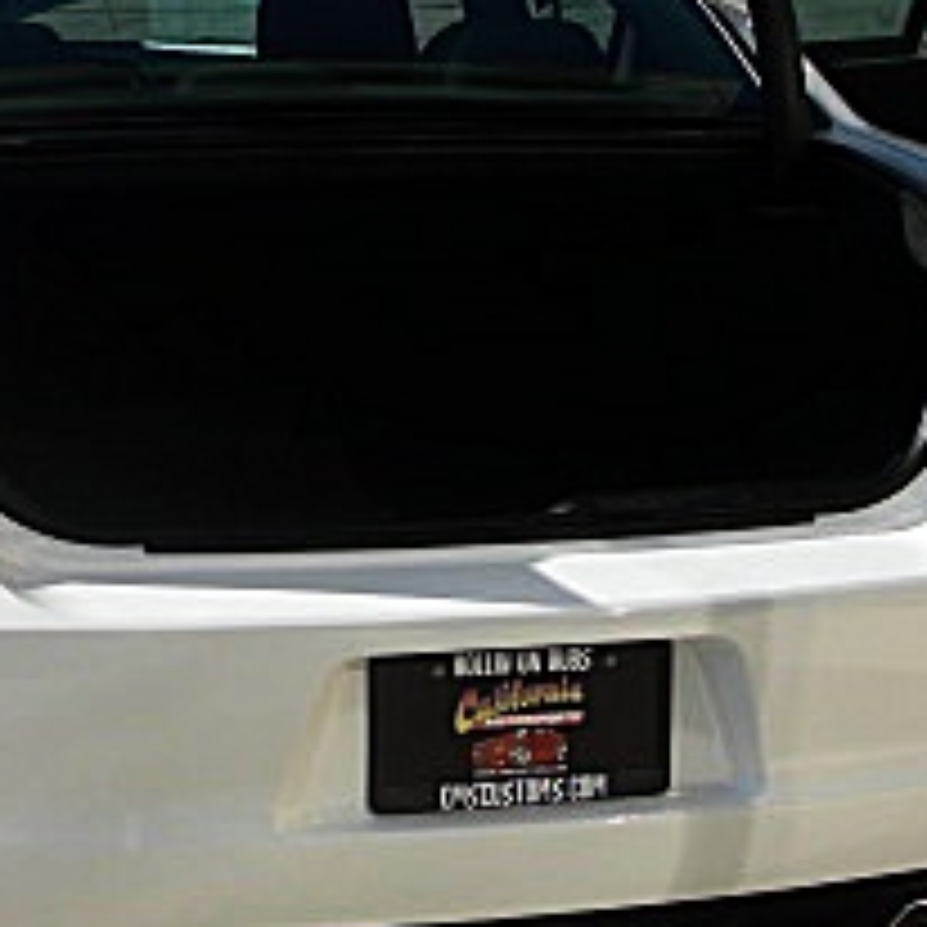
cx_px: 234
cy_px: 320
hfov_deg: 17.5
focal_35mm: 99
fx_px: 2999
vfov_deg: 17.5
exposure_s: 1/800
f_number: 2.8
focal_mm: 6.3
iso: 50
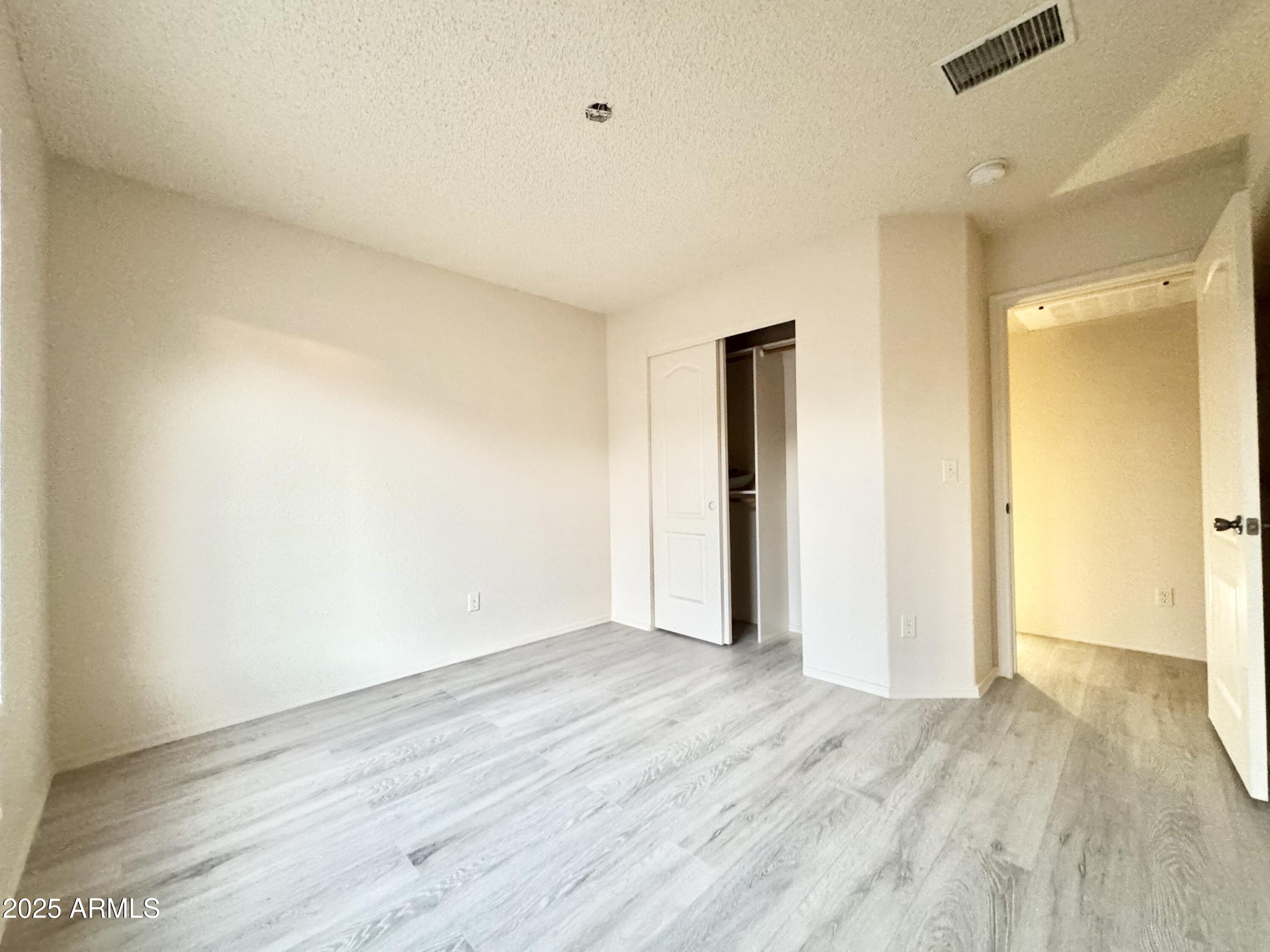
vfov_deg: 85.7
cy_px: 476
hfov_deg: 102.1
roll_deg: +0.6
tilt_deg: -0.2
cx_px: 635
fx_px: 514
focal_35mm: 14
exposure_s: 1/60
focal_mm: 2.22
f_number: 2.2
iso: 640
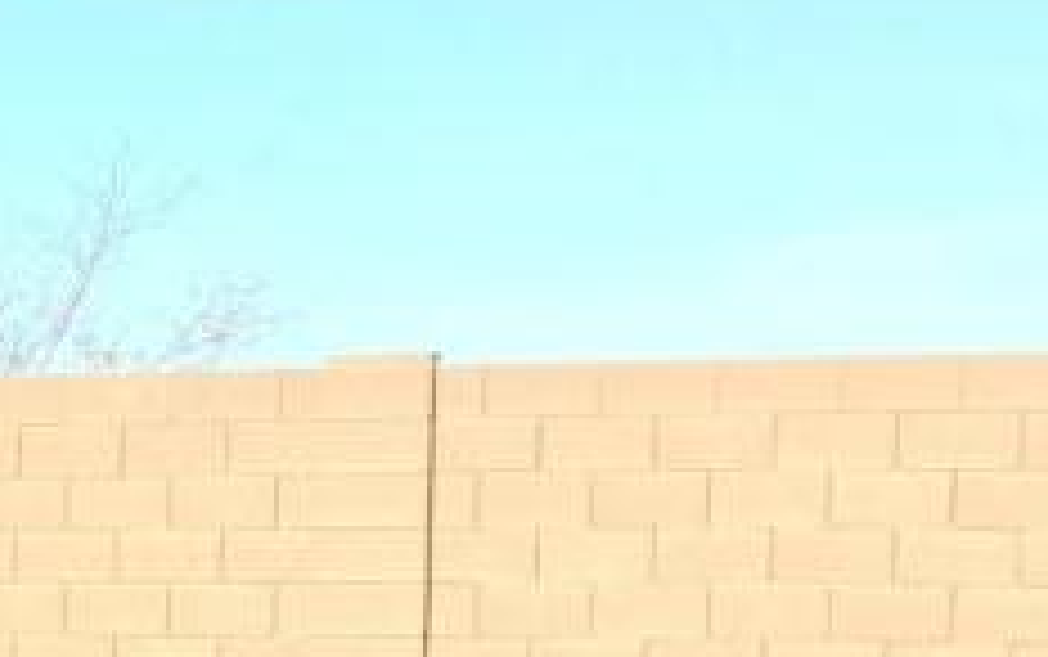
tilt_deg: -4.6
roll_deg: -1.5
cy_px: 882
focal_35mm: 135
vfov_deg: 9.5
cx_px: -877
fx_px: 3859
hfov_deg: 13.7
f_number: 2.2
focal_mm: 4.15
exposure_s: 1/283
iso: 25
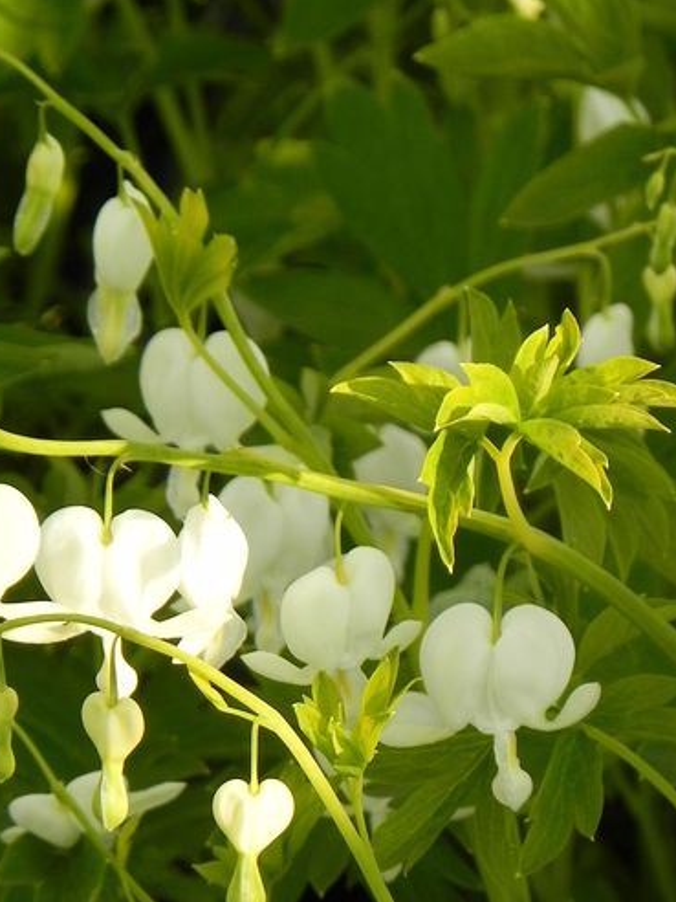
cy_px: 697
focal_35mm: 613
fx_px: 15961
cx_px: 202
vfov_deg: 3.2
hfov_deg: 2.4
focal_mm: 67.2
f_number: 5
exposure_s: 1/500
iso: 160
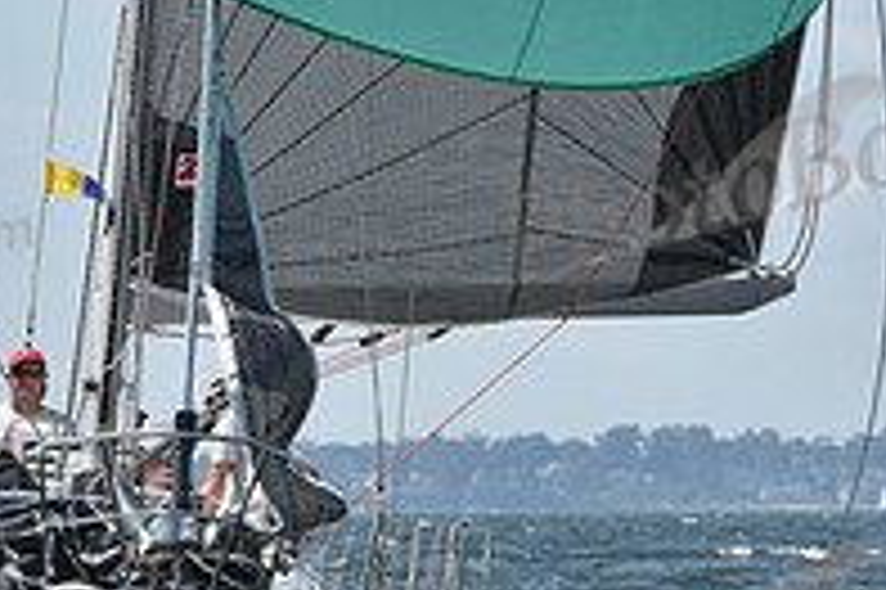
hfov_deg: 3.5
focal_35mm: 589
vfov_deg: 2.3
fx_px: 14484
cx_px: 270
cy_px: 466
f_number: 9
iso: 320
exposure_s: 1/1250
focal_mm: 200
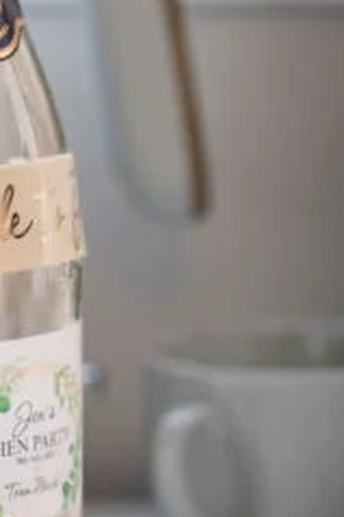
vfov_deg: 6.0
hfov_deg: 4.0
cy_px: 182
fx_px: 4952
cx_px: -198
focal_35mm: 345
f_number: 2.8
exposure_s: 1/200
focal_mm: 69
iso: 160
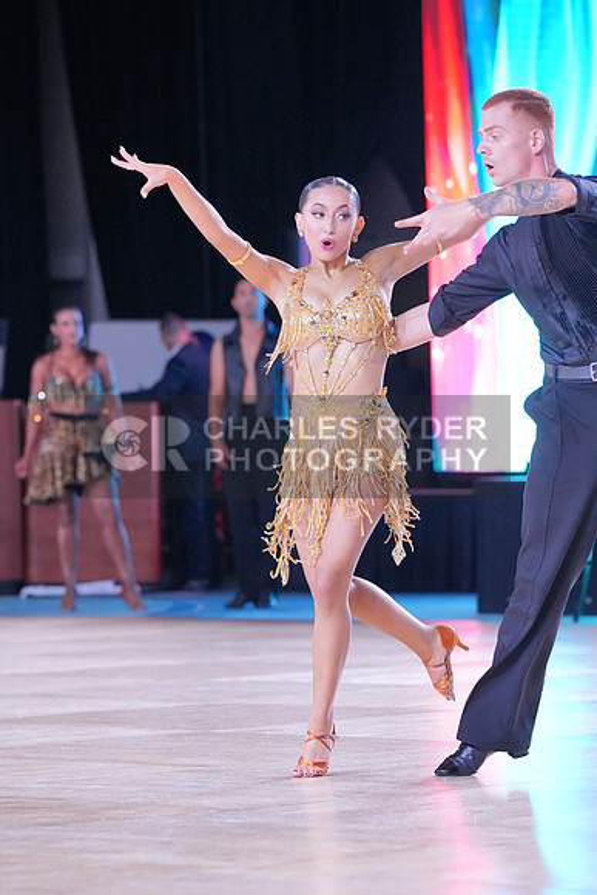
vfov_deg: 10.3
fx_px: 4972
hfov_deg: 6.9
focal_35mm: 200
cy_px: 448
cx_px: 298
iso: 5000
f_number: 5.6
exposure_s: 1/400
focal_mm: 200
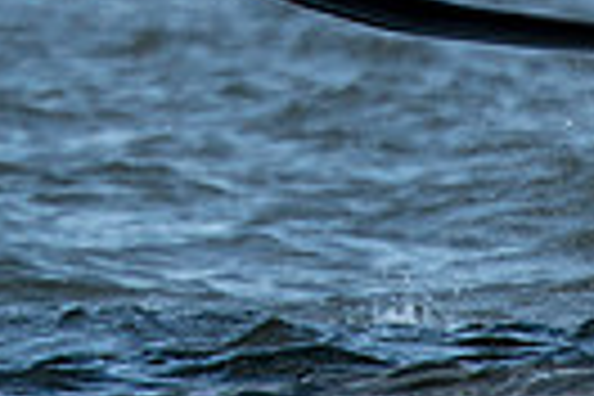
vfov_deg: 0.4
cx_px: -204
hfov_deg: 0.6
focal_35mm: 3204
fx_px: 52862
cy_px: -557
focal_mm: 420
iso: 500
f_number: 5.6
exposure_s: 1/2000
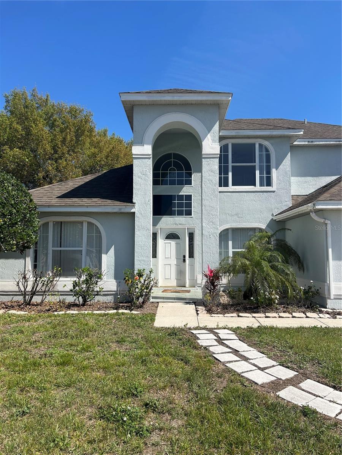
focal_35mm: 26
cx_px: 171
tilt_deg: +3.8
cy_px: 228
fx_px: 343
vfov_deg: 67.3
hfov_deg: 53.1
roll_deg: +0.0
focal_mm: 5.7
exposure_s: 1/4630
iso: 50
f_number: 1.5
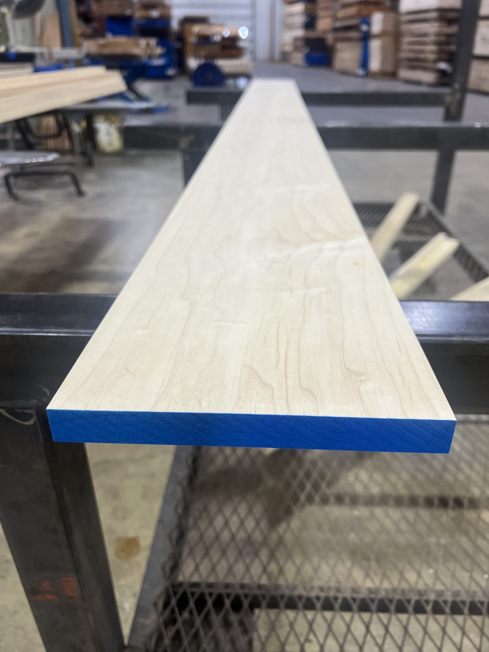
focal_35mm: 26
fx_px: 490
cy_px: 326
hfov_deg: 53.1
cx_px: 244
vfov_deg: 67.3
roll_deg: -1.3
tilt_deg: -31.0
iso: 125
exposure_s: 1/120
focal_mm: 5.7
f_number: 1.5
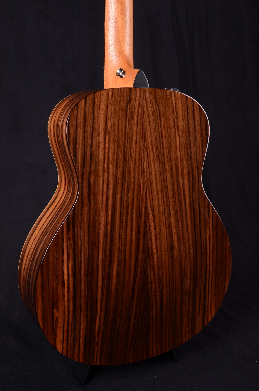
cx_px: 130
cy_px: 196
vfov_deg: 43.7
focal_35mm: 45
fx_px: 488
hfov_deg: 29.7
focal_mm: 30
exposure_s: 1/200
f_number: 13
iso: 200
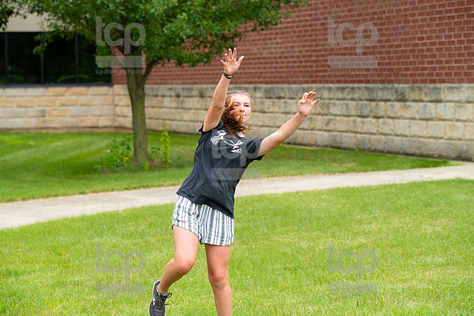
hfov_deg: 18.6
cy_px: 158
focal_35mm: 110
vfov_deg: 12.5
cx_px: 237
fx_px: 1449
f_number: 4.5
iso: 640
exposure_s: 1/1000
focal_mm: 110
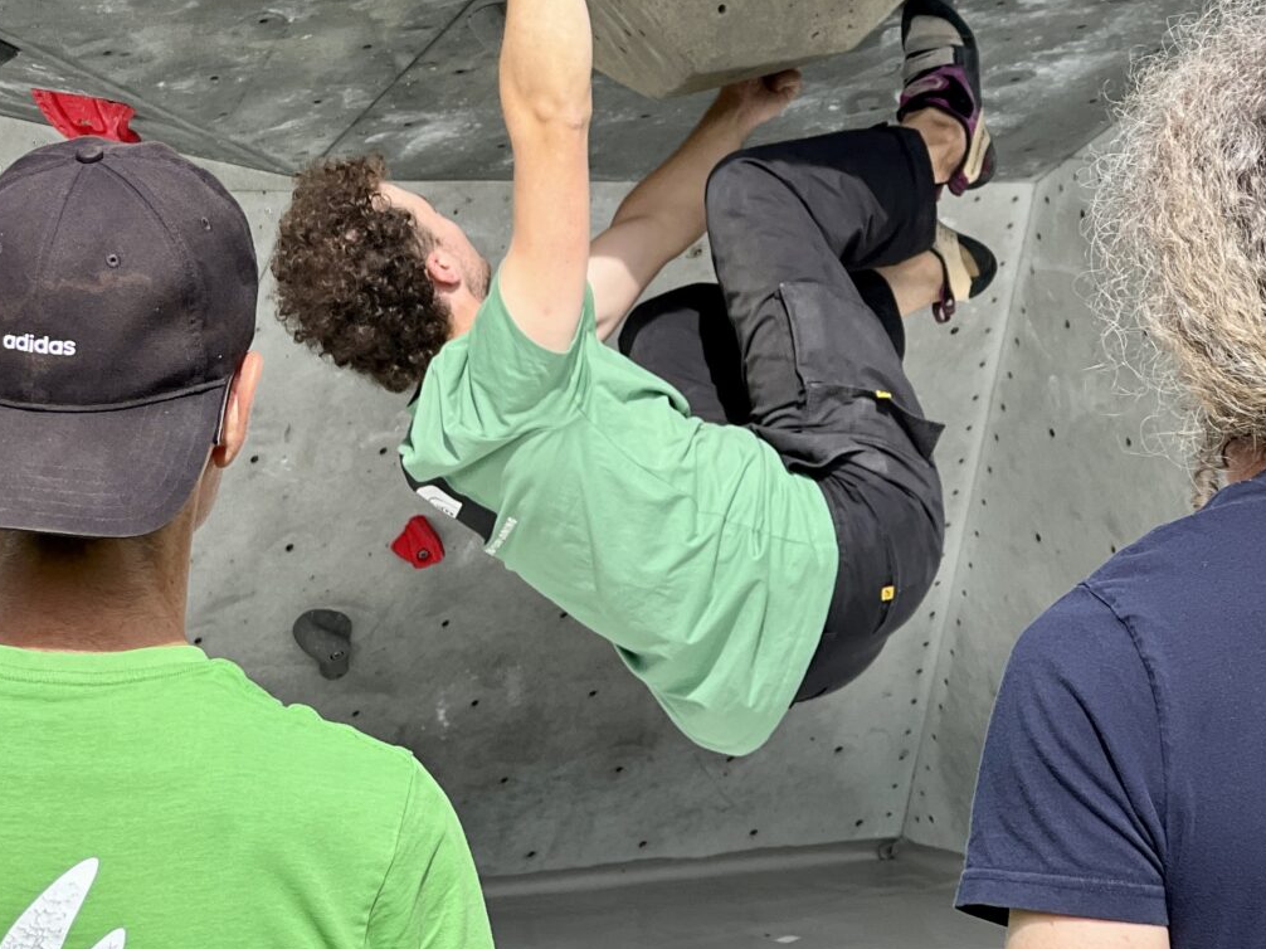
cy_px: 410
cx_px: 425
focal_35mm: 147
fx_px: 5375
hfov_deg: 13.4
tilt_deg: -3.5
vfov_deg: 10.1
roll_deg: +1.4
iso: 32
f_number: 2.8
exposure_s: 1/455
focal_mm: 9
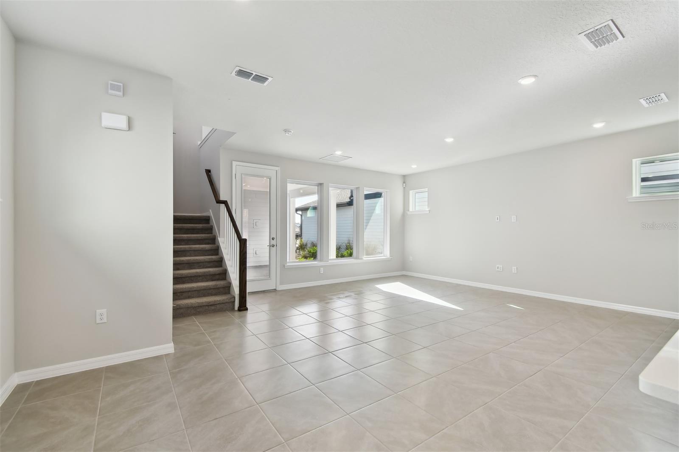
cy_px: 226
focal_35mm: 15
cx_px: 340
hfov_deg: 100.4
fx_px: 283
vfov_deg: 77.3
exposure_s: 1/30
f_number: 7.1
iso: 100
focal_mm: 10
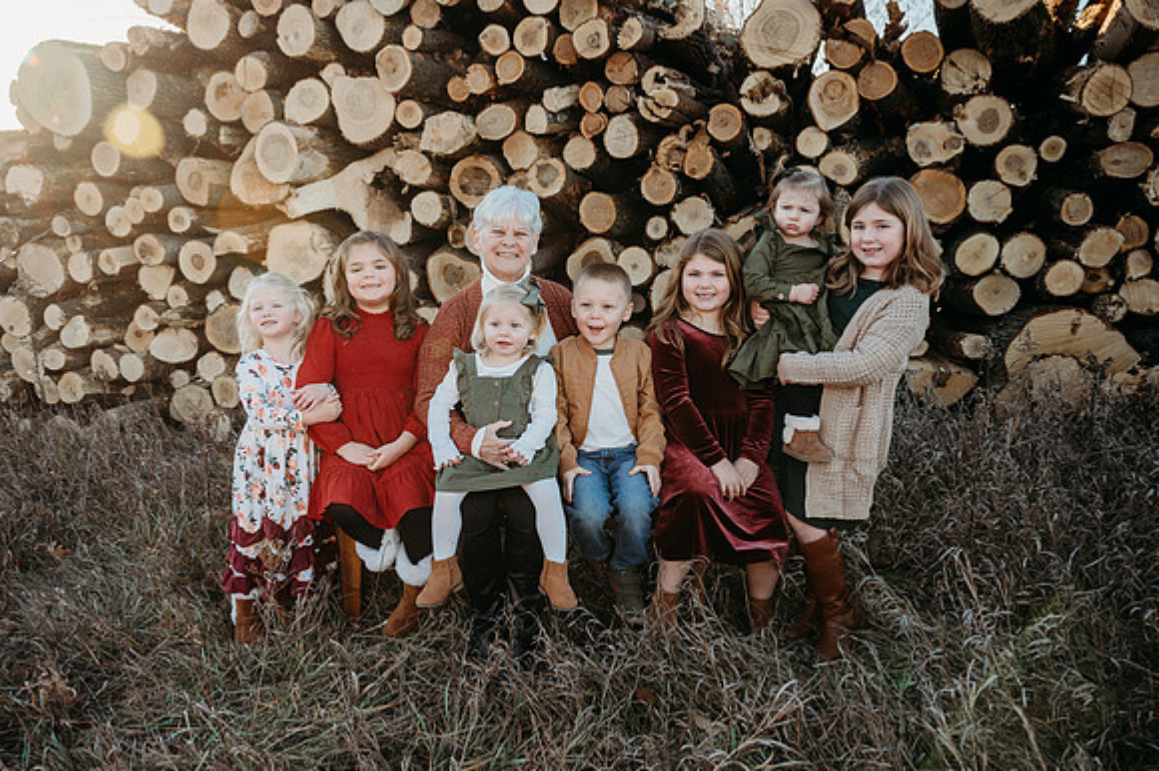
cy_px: 422
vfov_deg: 40.0
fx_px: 1058
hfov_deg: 57.4
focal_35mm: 33
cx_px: 537
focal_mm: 30
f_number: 4
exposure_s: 1/1000
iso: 400
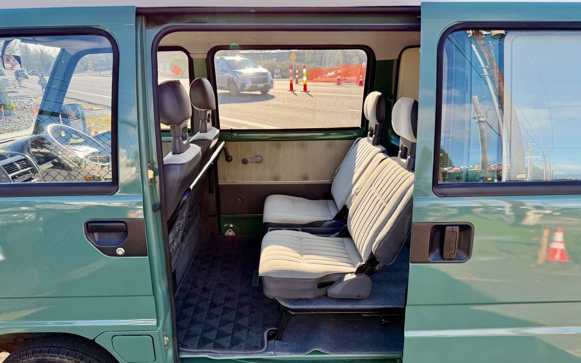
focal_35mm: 26
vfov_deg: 47.3
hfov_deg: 70.4
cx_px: 286
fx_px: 412
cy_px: 219
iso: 100
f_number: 1.78
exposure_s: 1/888
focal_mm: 6.76
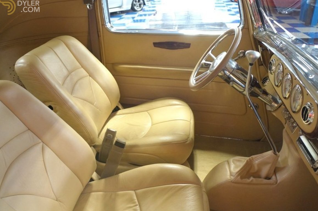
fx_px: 247
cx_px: 161
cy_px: 105
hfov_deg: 65.5
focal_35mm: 28
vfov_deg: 46.4
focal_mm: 18
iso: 1000
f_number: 4
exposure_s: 1/60
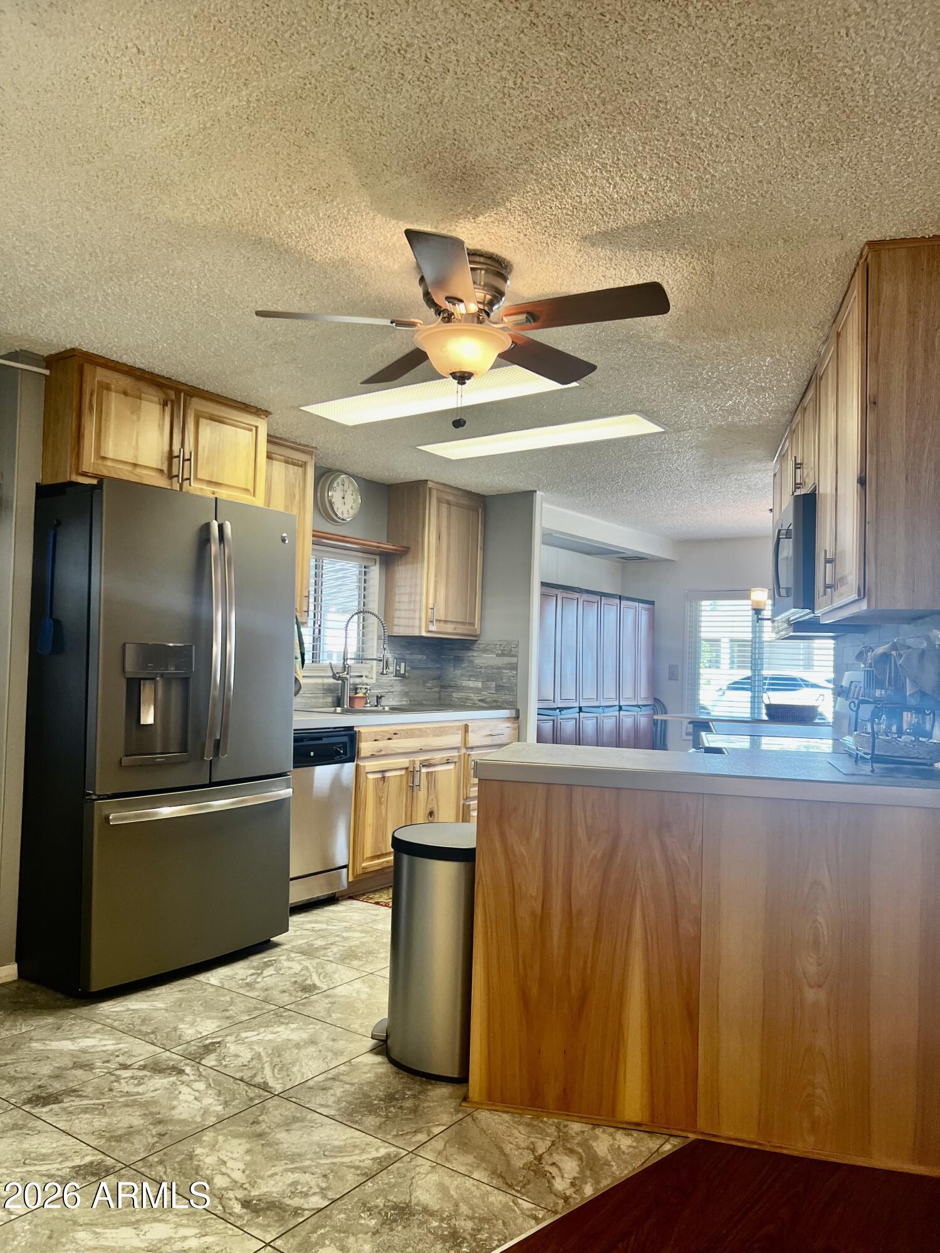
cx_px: 470
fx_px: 941
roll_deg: -1.7
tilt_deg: +2.0
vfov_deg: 67.3
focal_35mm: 26
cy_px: 626
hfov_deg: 53.1
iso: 125
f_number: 1.5
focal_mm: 5.7
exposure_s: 1/120
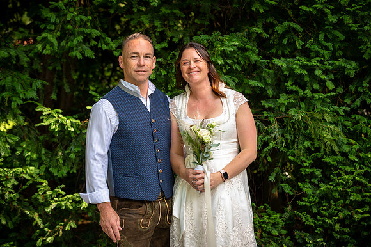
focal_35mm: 95
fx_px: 978
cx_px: 186
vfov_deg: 14.4
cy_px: 124
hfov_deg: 21.5
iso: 200
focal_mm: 95
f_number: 4
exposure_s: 1/250
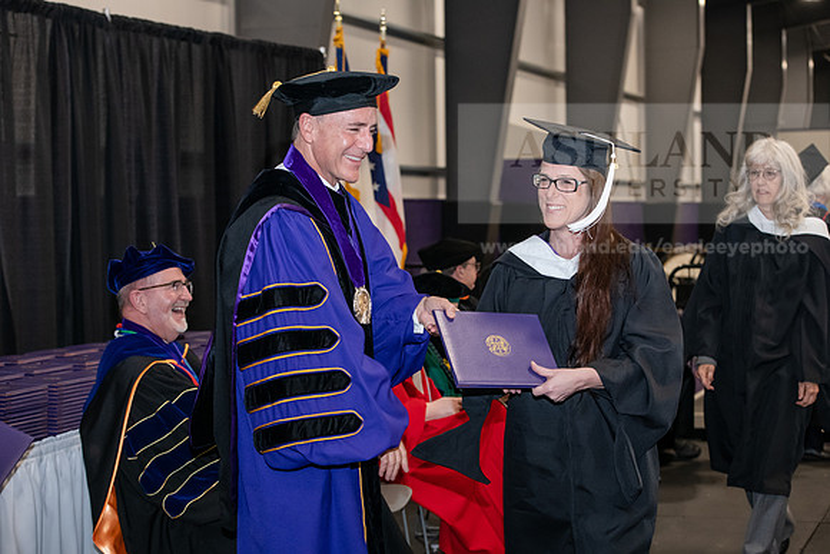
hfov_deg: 28.8
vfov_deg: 19.5
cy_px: 277
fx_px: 1614
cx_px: 415
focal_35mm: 70
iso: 2500
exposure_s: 1/200
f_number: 5
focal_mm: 70
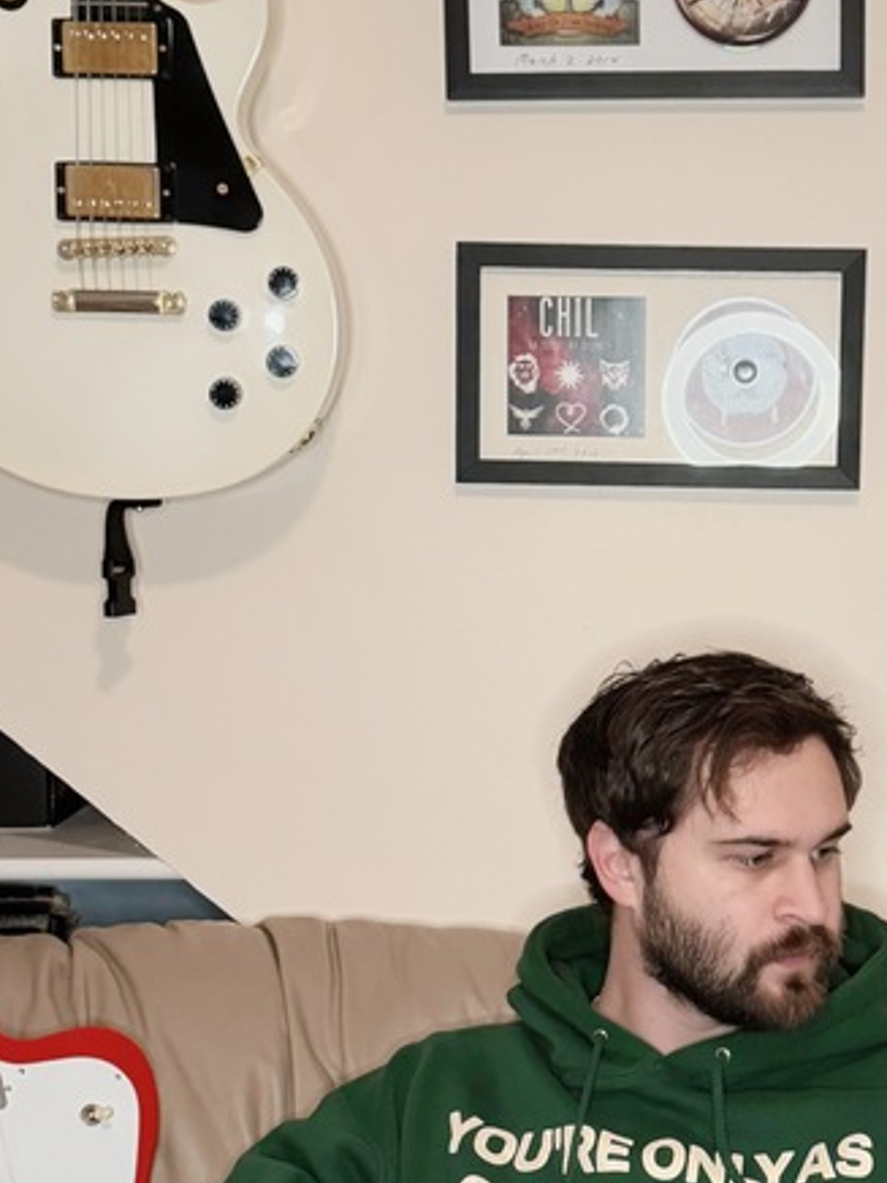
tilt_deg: -7.0
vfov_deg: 29.3
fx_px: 2255
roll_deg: -0.9
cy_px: 719
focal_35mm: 66
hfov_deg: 22.0
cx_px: 684
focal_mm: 6.86
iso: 640
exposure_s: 1/40
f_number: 1.78
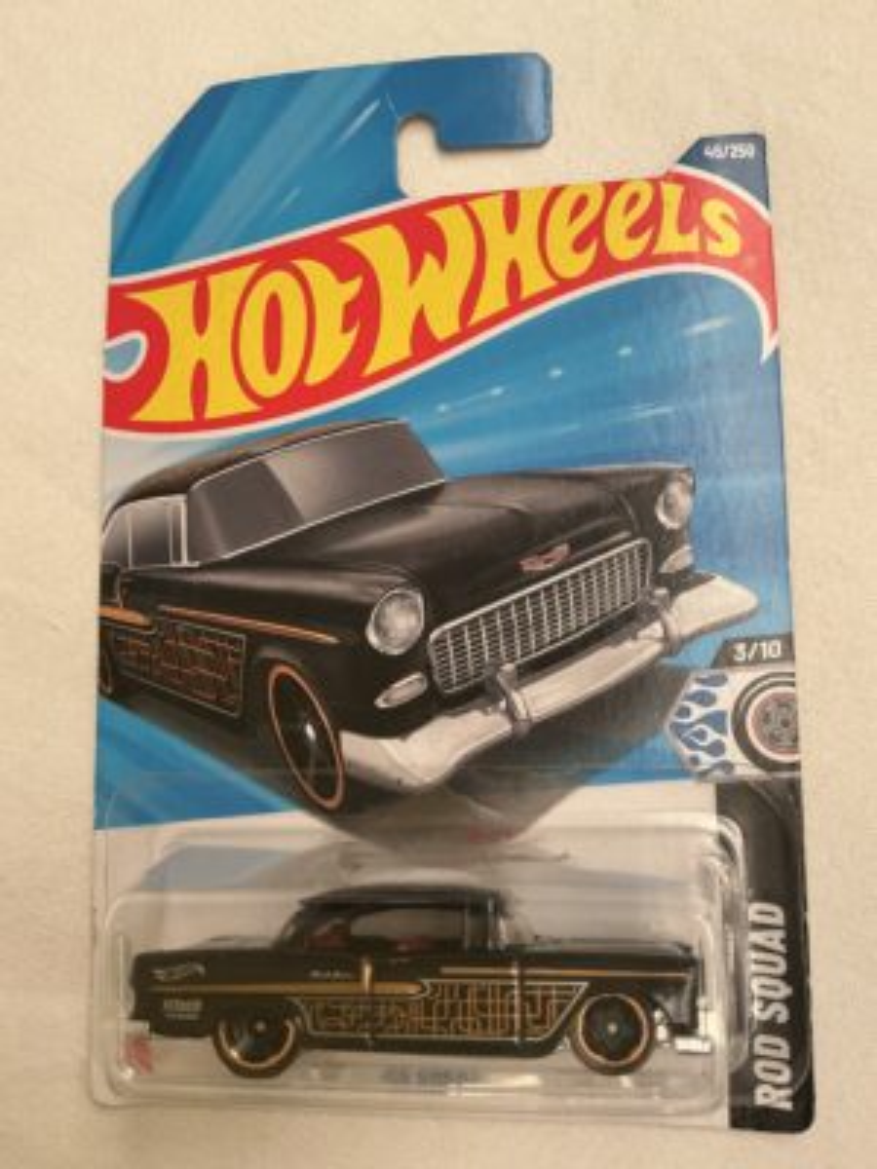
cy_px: 584
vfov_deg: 61.7
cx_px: 438
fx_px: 980
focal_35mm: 29
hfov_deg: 48.2
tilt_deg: -71.6
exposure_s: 1/60
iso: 160
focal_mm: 3
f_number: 1.8
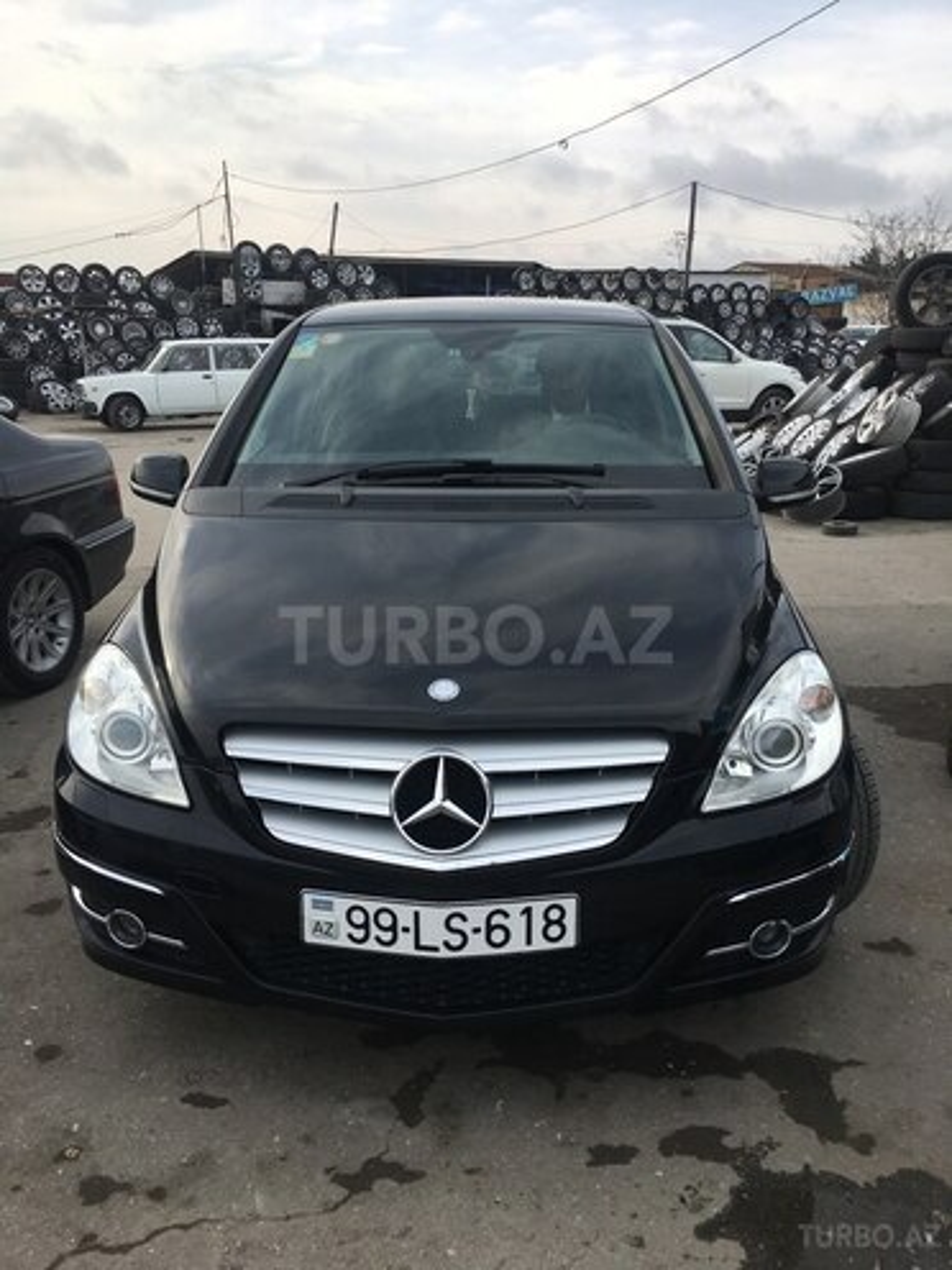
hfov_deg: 48.2
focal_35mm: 29
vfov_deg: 61.7
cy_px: 635
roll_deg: -0.5
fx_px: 1063
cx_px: 476
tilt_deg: -14.8
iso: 25
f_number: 2.2
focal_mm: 4.15
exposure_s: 1/855
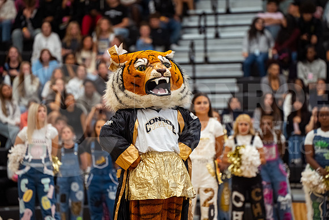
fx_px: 1645
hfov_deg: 11.4
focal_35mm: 180
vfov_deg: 7.6
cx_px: 164
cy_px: 110
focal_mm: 180
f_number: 3.2
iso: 3200
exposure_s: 1/1000
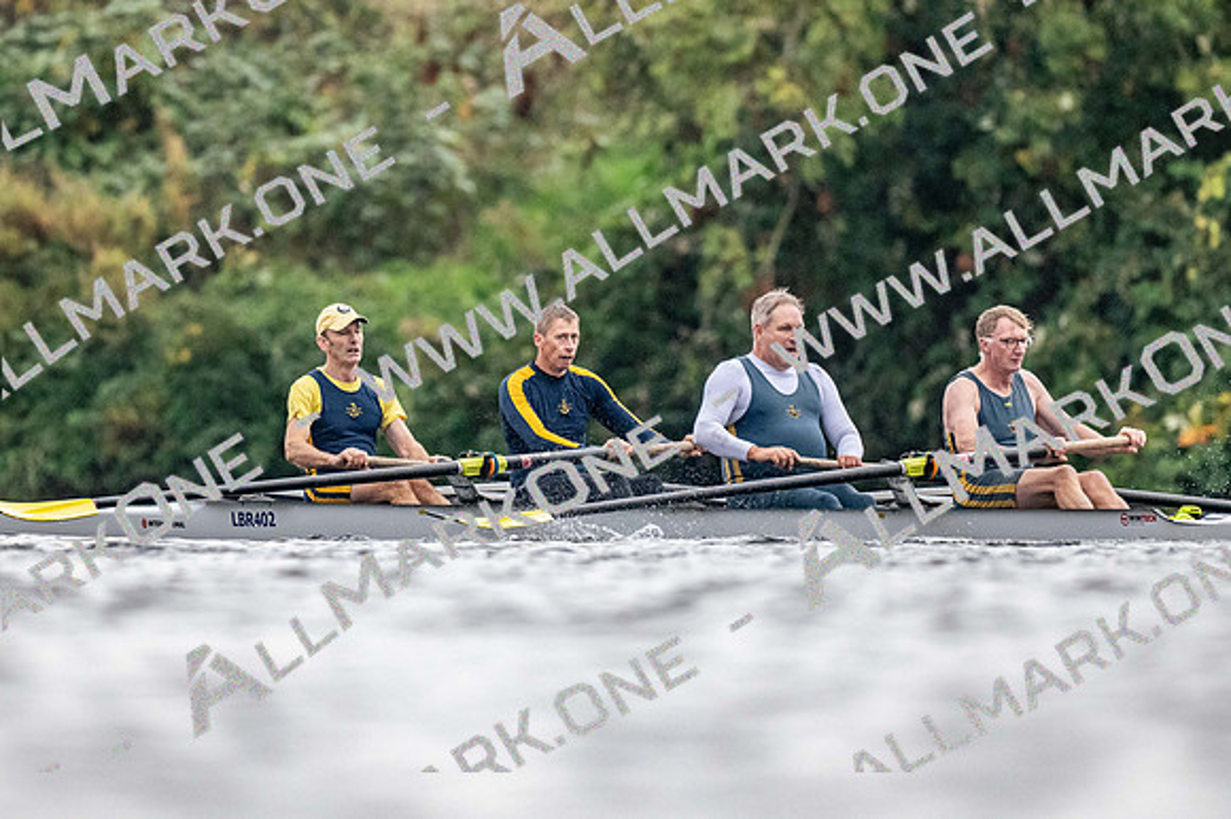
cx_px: 616
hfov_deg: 2.3
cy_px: 410
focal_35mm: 900
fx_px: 30756
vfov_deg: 1.5
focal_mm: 600
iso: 2800
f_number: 4
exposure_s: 1/2500
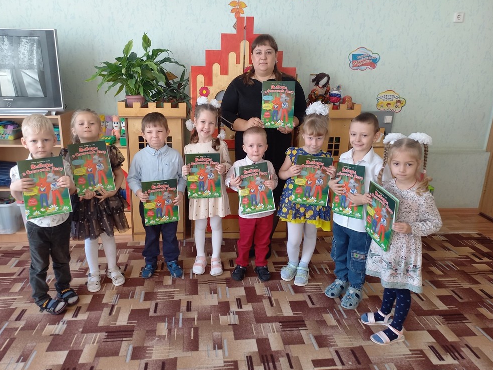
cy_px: 188
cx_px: 241
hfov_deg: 67.3
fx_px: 370
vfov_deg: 53.0
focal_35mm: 26
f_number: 1.8
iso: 80
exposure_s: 1/50
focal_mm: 4.65
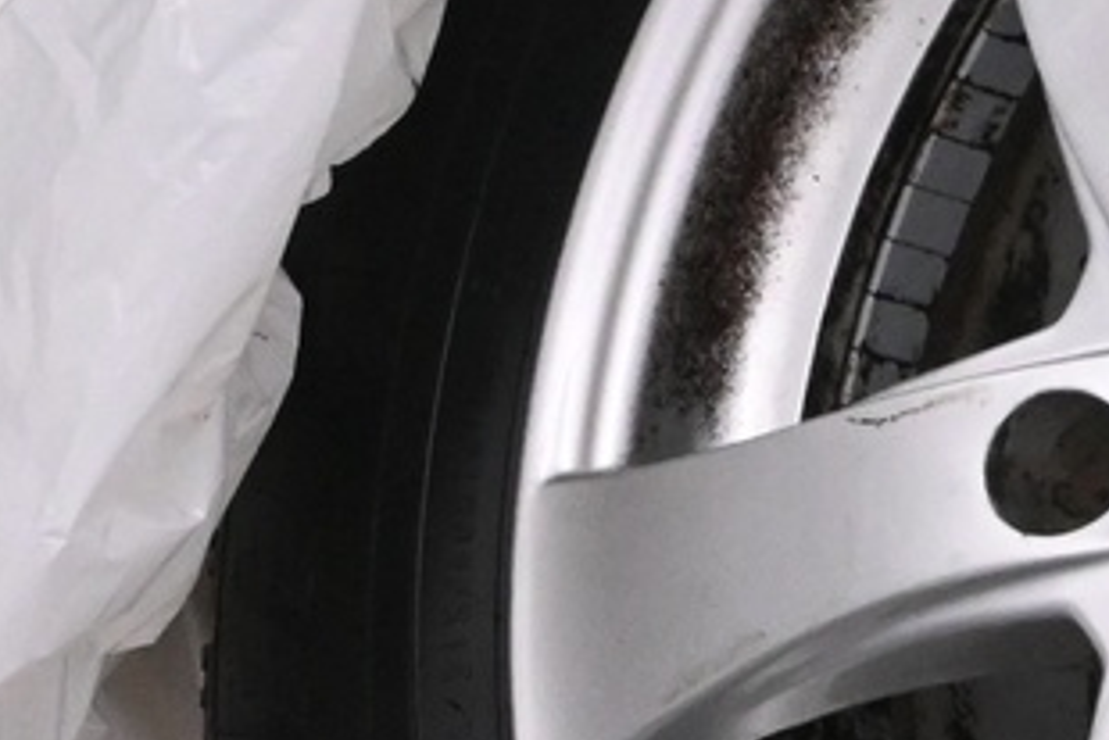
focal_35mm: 192
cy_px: 404
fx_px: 5915
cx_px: 1728
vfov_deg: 7.2
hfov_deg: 10.3
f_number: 6.3
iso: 3200
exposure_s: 1/160
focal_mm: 24.5
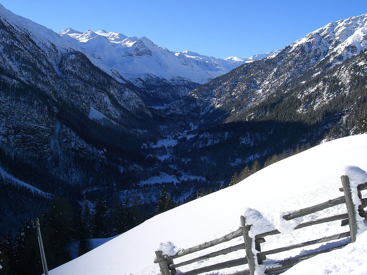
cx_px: 180
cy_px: 127
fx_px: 435
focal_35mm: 41
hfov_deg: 45.8
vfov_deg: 35.1
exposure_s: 1/640
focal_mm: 6.3
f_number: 4.4
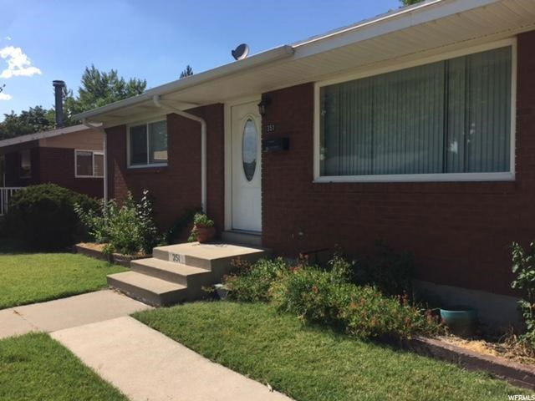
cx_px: 268
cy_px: 200
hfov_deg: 61.7
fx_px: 448
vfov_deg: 48.2
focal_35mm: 29
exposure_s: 1/1883
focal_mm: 4.15
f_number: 2.2
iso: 32
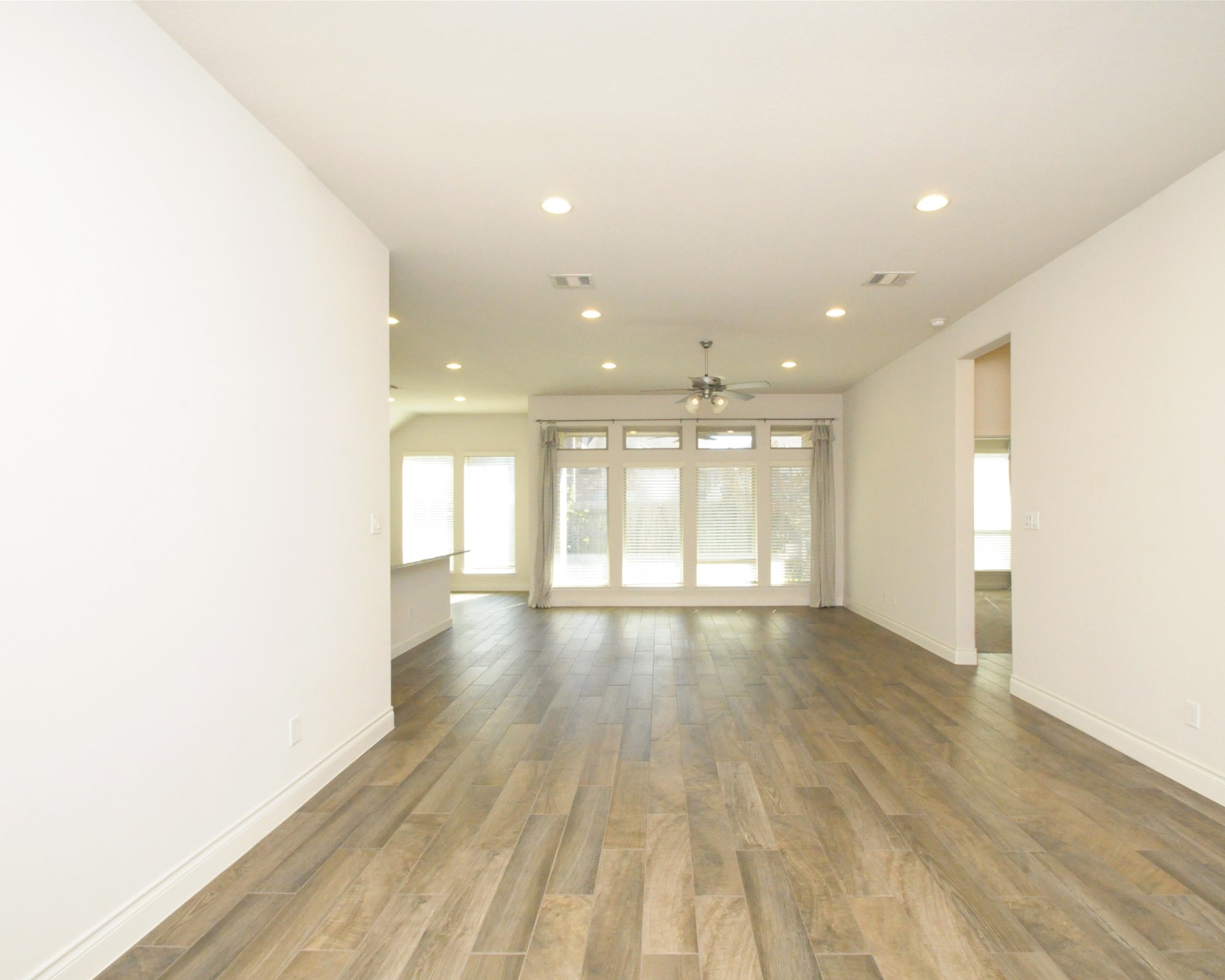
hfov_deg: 89.5
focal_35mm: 17
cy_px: 491
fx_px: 616
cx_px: 651
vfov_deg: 77.0
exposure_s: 1/250
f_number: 10
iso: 3200
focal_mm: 10
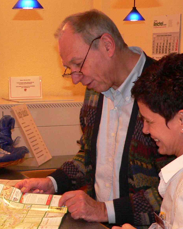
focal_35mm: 92
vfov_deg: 20.8
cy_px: 145
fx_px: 623
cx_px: 26
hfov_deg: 16.5
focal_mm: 8.9
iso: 400
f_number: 2.8
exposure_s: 1/60
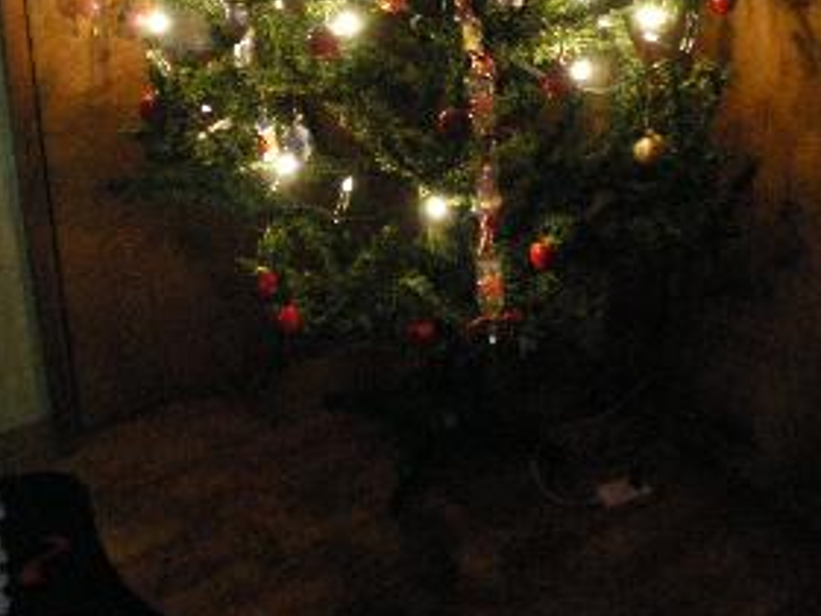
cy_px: 92
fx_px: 1186
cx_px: 405
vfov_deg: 28.3
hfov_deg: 38.2
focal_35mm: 50
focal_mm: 6.3
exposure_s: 1/4
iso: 800
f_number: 3.1
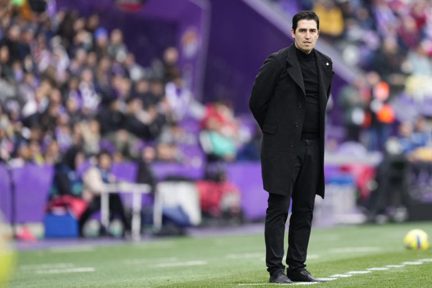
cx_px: 216
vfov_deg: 3.4
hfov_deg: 5.2
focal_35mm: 400
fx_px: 4800
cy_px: 144
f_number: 3.2
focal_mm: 400
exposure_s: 1/1600
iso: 1000
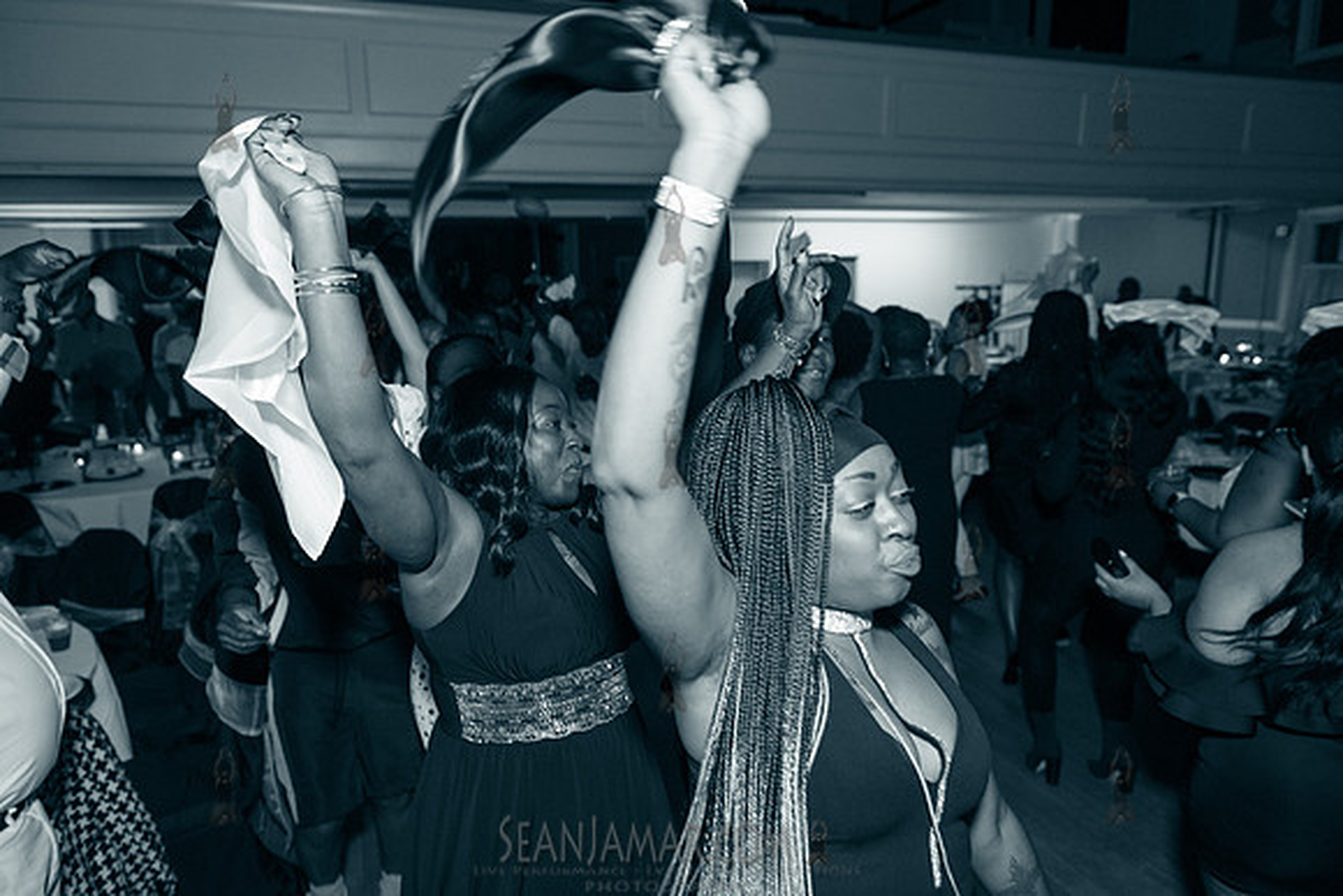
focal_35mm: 24
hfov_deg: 73.7
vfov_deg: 53.2
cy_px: 448
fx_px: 896
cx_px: 672
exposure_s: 1/320
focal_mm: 24
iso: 2000
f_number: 3.5
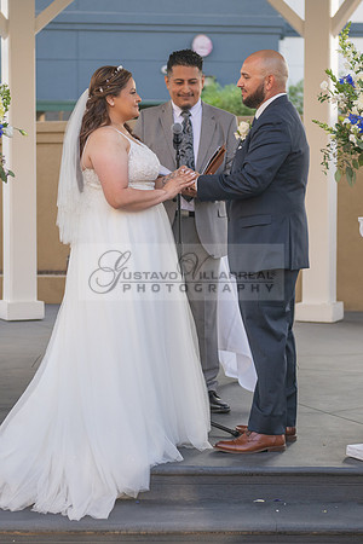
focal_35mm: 105
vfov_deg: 19.5
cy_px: 272
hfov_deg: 13.0
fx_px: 1588
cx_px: 123
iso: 400
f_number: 2.8
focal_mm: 70
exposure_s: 1/800
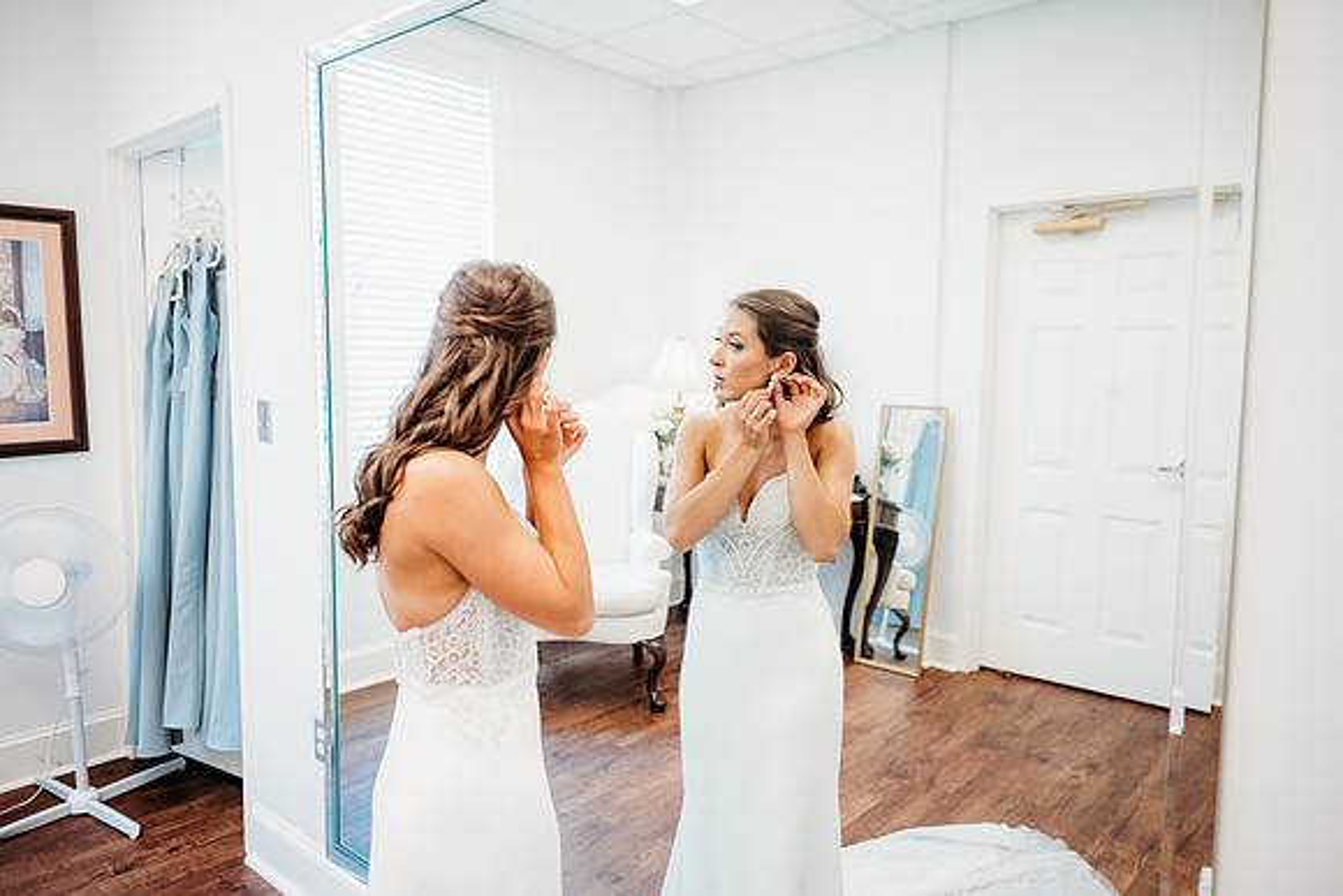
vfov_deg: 53.2
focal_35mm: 24
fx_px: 896
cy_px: 448
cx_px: 672
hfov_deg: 73.7
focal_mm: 24
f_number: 2.5
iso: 320
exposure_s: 1/160
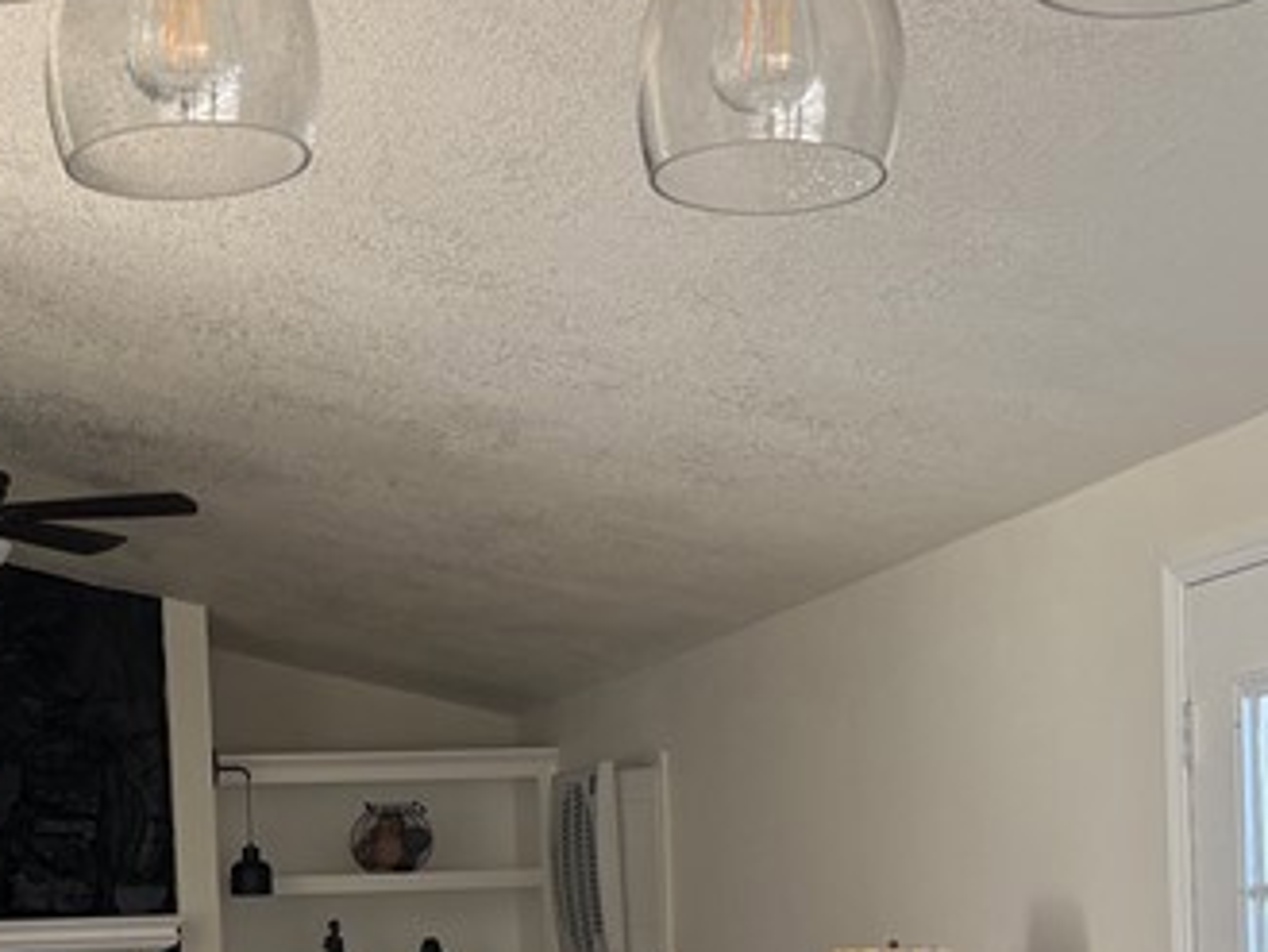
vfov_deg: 17.7
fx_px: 2968
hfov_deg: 23.9
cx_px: 374
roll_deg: +2.4
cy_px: 1006
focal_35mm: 81
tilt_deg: -1.0
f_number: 1.6
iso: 100
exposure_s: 1/121
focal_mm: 5.96
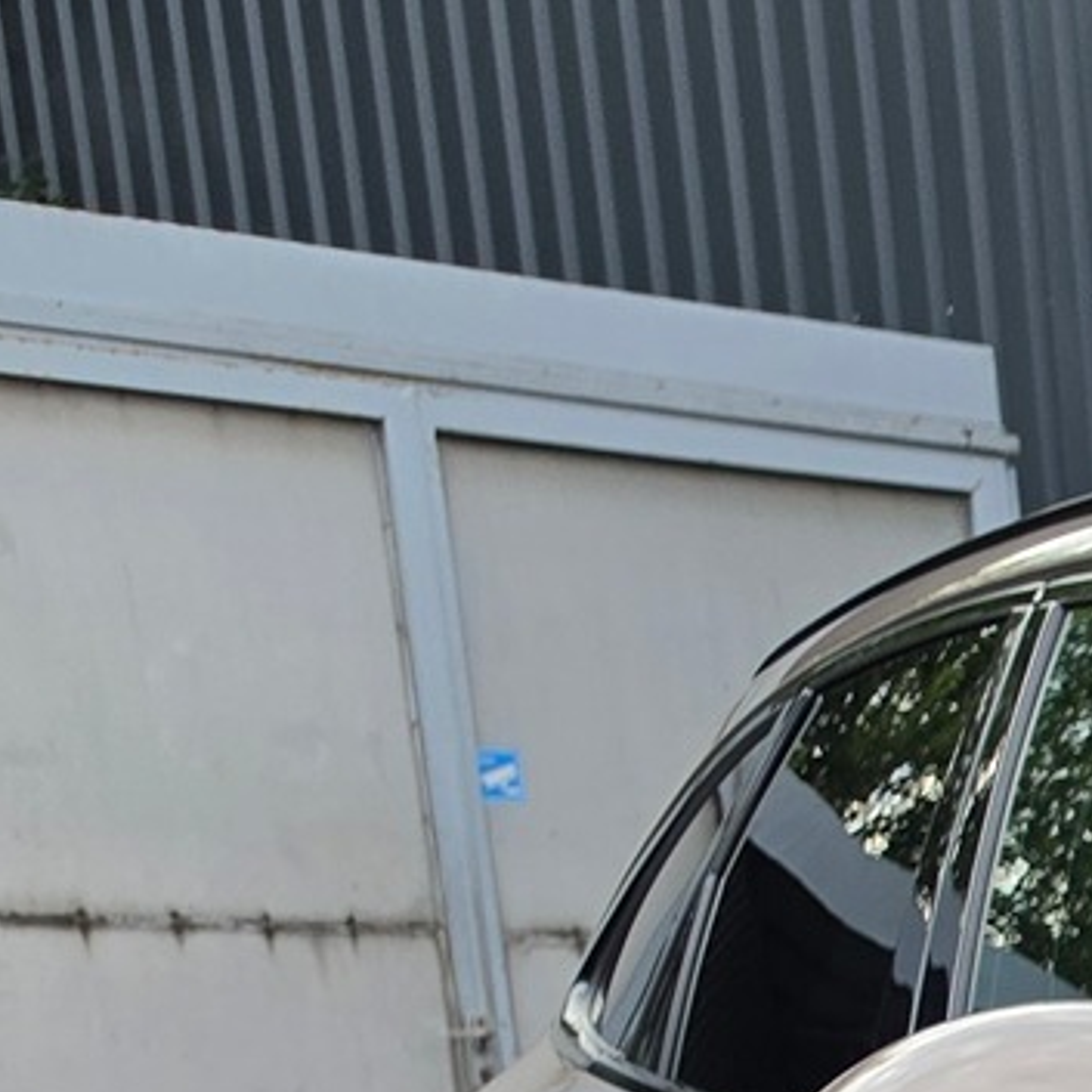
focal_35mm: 116
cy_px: 2283
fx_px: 4140
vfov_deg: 12.8
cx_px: 2911
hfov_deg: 11.4
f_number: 1.4
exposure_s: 1/1746
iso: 64
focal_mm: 6.5
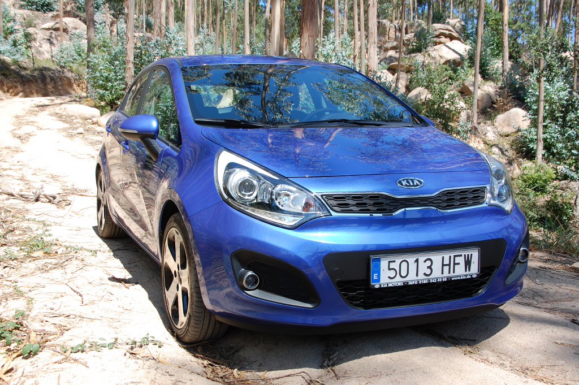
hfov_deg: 43.6
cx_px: 290
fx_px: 723
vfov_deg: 29.8
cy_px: 192
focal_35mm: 45
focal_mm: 30
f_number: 8
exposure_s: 1/250
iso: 200
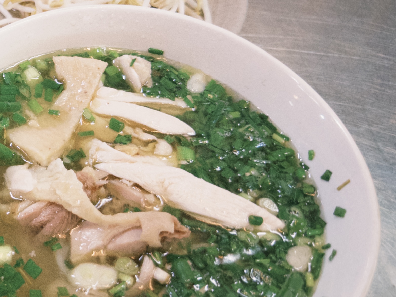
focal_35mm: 62
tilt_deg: -51.8
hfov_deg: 26.8
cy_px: 103
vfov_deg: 23.6
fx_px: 709
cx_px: -106
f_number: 1.78
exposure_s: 1/100
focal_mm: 6.76
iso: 160
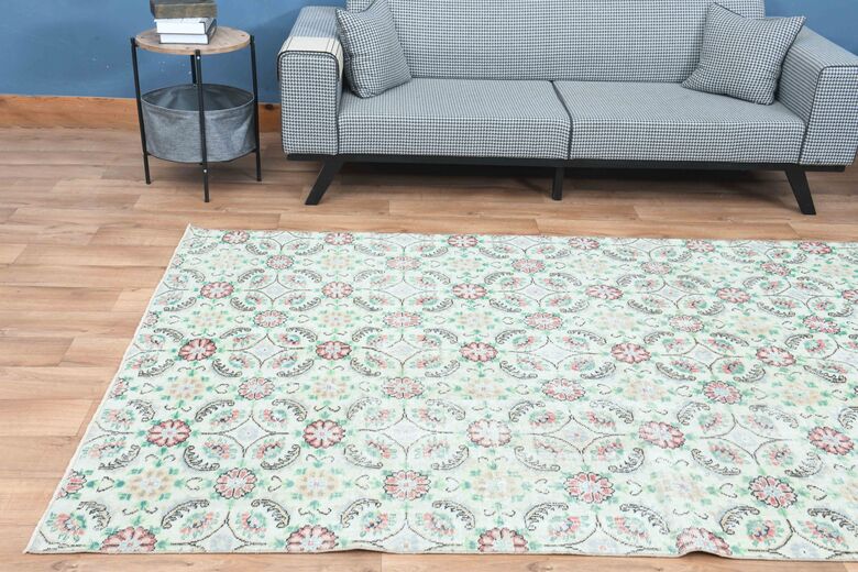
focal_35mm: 40
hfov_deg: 48.5
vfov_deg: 33.4
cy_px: 286
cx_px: 429
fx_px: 953
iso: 1250
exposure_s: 1/125
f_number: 16
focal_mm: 40
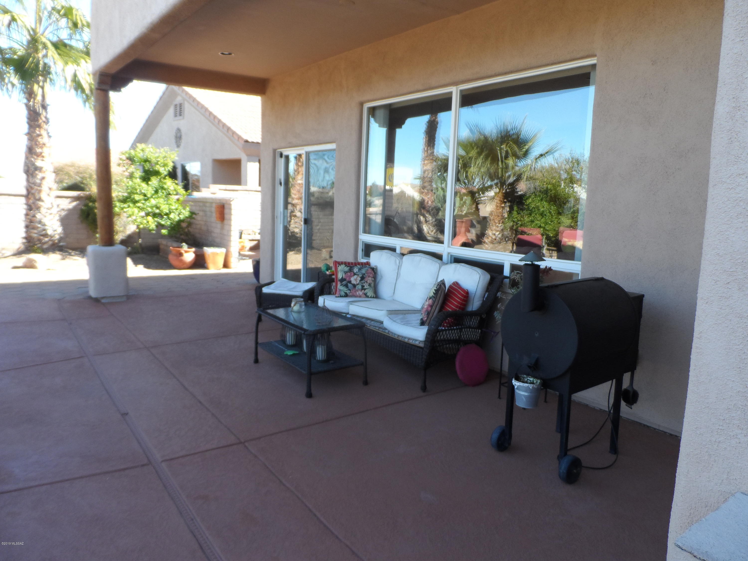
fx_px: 519
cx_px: 374
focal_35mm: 24
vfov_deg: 56.8
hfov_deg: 71.6
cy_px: 280
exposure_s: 1/125
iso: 80
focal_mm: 4
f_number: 3.2
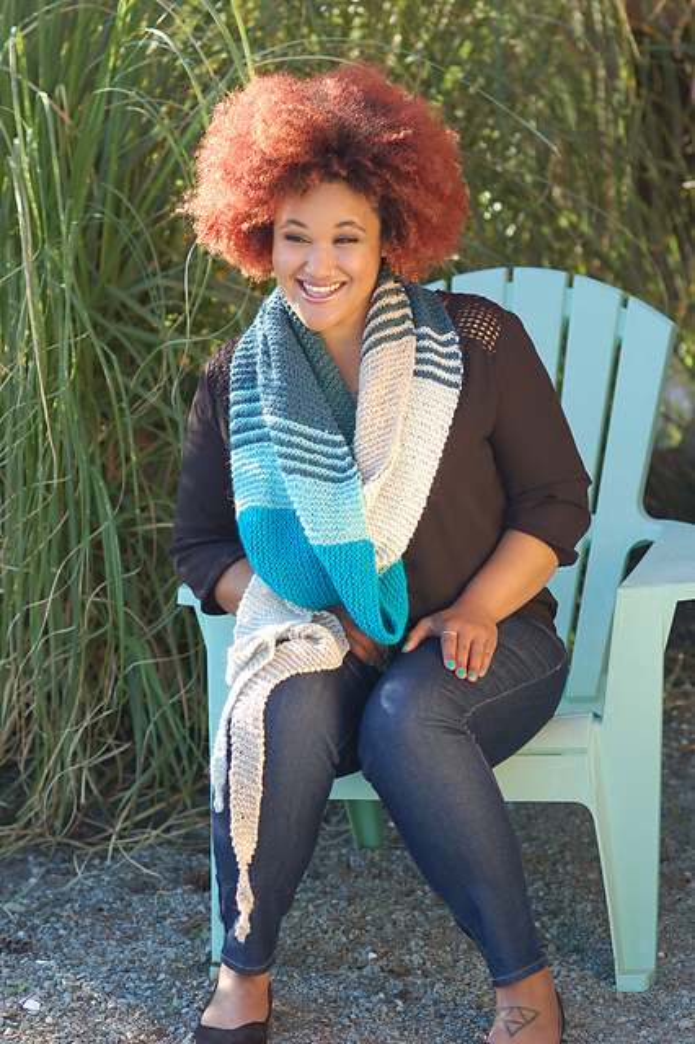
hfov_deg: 10.7
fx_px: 3696
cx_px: 348
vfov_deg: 16.1
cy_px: 522
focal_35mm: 128
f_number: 3.2
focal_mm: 85
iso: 400
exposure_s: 1/1250
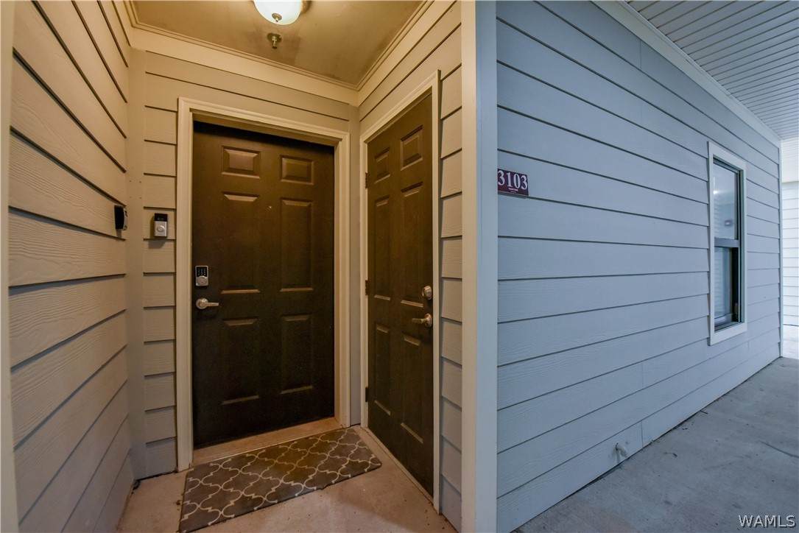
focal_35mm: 14
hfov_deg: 104.2
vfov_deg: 81.2
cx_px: 400
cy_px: 266
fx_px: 311
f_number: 8
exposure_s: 1/50
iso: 2000
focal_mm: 14
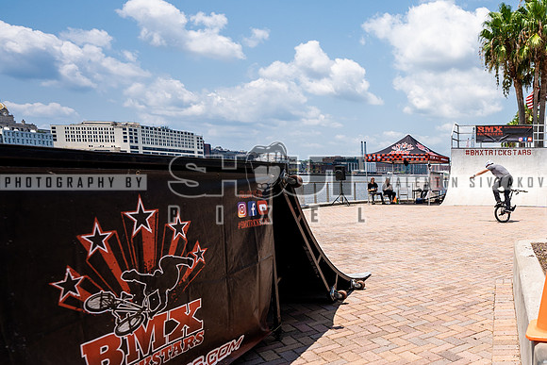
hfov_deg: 55.1
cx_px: 520
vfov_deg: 47.1
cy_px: 227
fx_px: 415
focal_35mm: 27
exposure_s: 1/2500
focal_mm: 14
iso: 125
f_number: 3.2
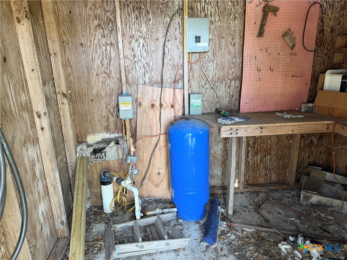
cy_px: 130
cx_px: 174
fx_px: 241
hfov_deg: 71.6
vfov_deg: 56.8
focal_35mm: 24
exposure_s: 1/60
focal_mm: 6.76
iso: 250
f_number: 1.78
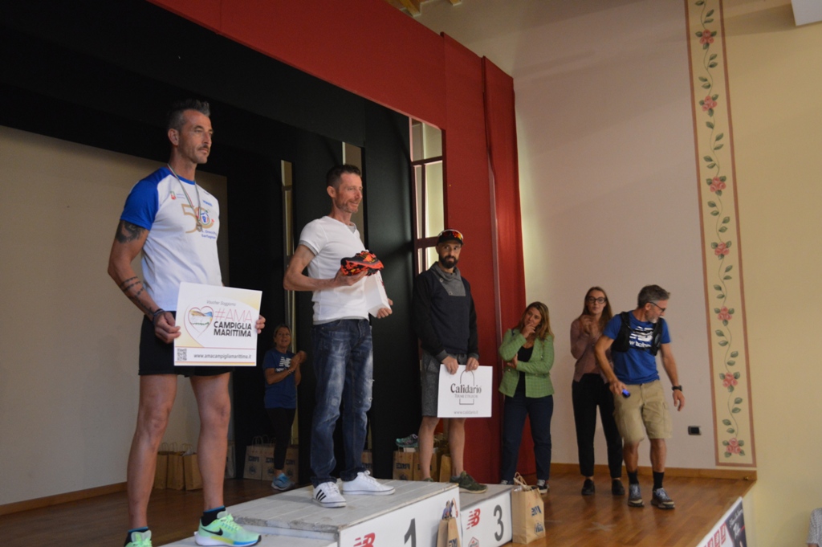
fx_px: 753
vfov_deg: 39.9
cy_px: 274
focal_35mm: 33
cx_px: 411
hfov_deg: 57.3
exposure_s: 1/15
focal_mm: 22
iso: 1400
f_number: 4
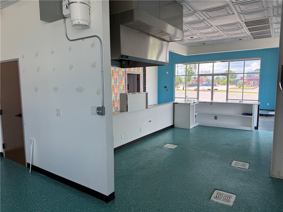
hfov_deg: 71.6
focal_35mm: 24
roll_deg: +0.8
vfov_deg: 56.8
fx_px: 196
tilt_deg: -5.8
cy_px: 106
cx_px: 142
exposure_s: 1/405
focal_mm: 6.76
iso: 100
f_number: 1.78
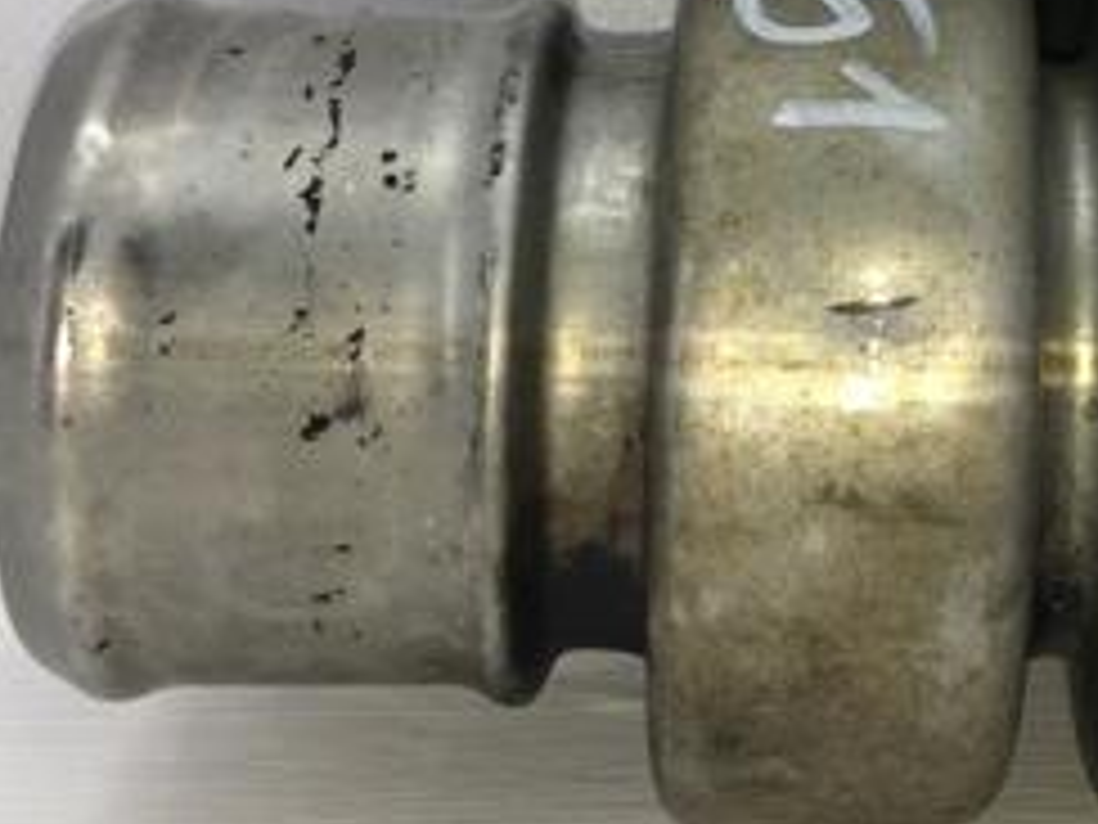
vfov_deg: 18.9
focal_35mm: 76
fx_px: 2411
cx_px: 1040
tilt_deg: -10.5
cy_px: 0
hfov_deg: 24.7
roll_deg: -2.1
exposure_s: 1/336
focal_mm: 4.15
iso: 25
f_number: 2.2
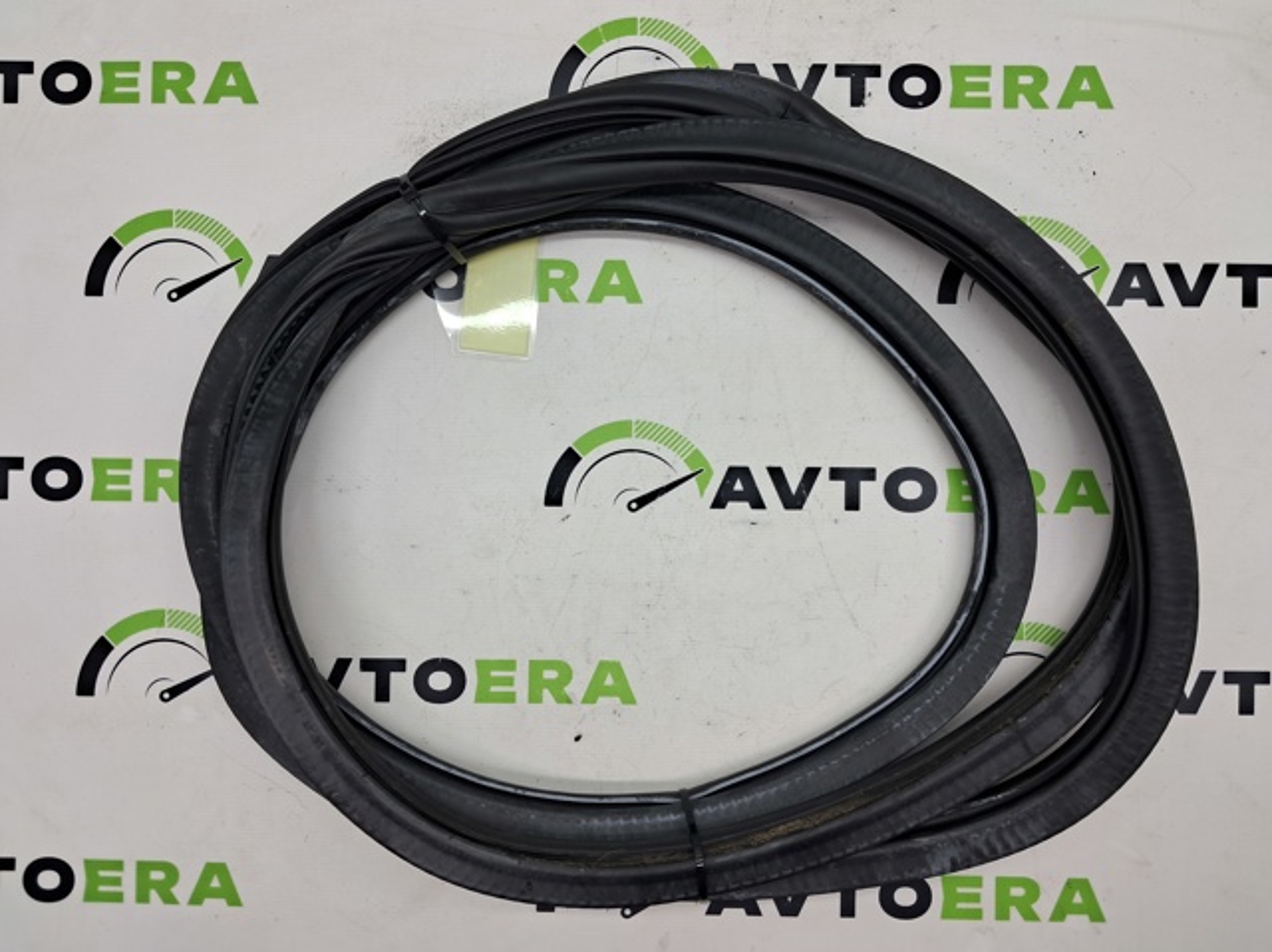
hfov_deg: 65.4
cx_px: 636
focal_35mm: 27
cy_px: 476
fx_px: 991
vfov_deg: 51.3
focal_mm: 4
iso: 50
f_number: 1.8
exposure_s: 1/100
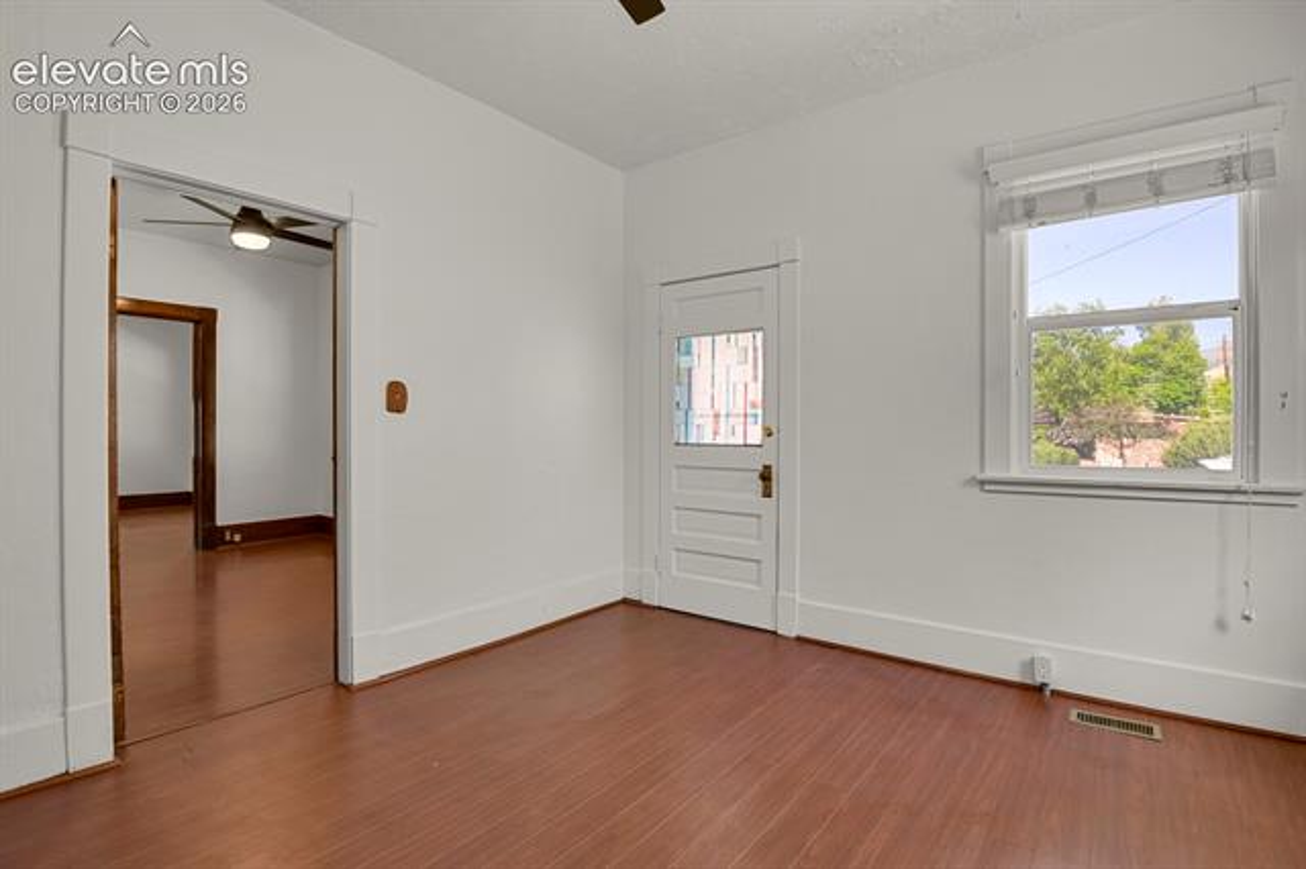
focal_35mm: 17
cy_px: 434
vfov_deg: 70.4
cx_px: 653
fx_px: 616
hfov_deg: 93.3
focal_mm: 17
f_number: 8
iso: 4000
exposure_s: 1/20
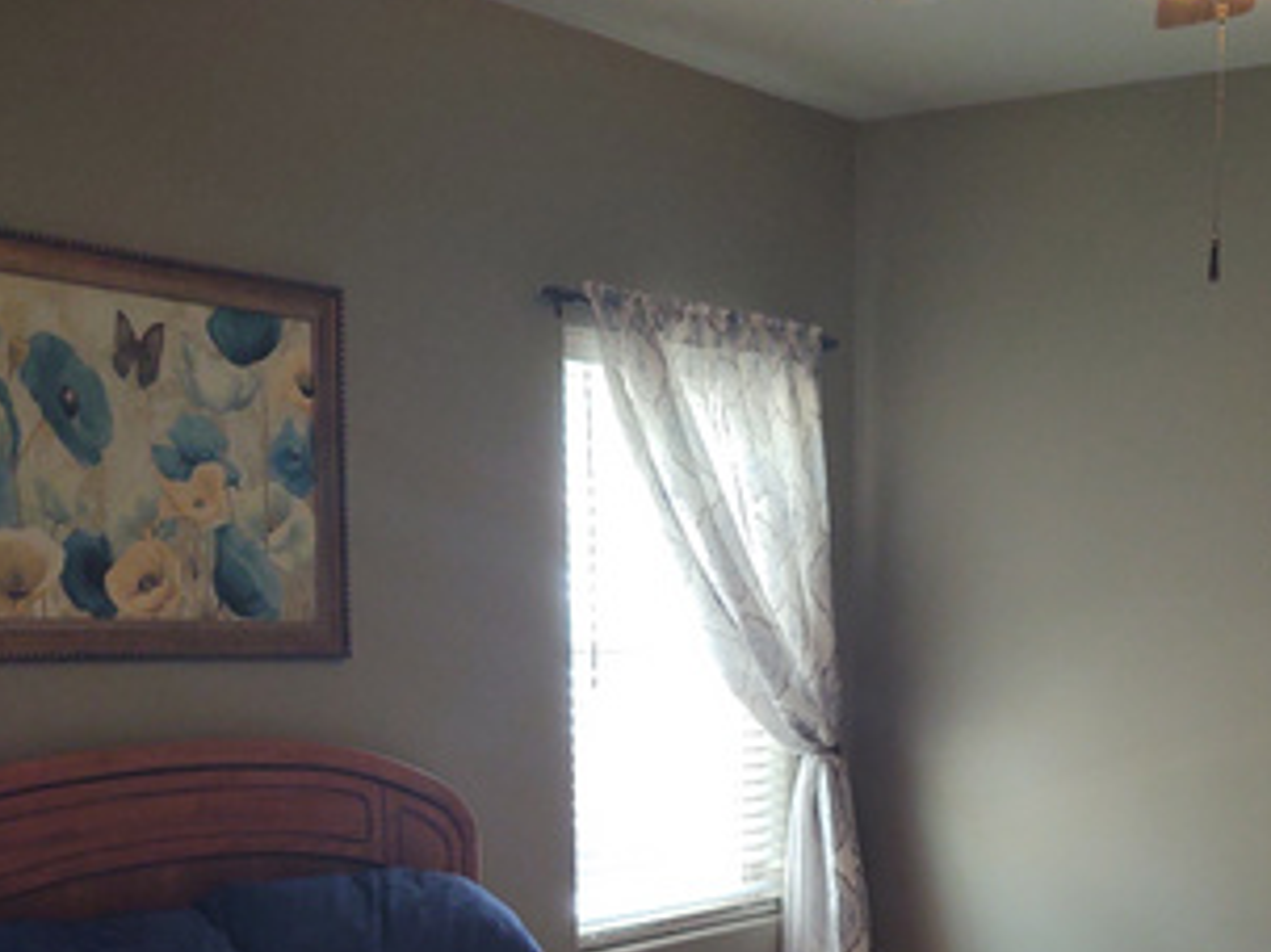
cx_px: 889
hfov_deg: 33.4
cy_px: 944
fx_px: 2092
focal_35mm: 57
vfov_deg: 24.5
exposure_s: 1/60
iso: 169
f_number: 1.7
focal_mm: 4.75
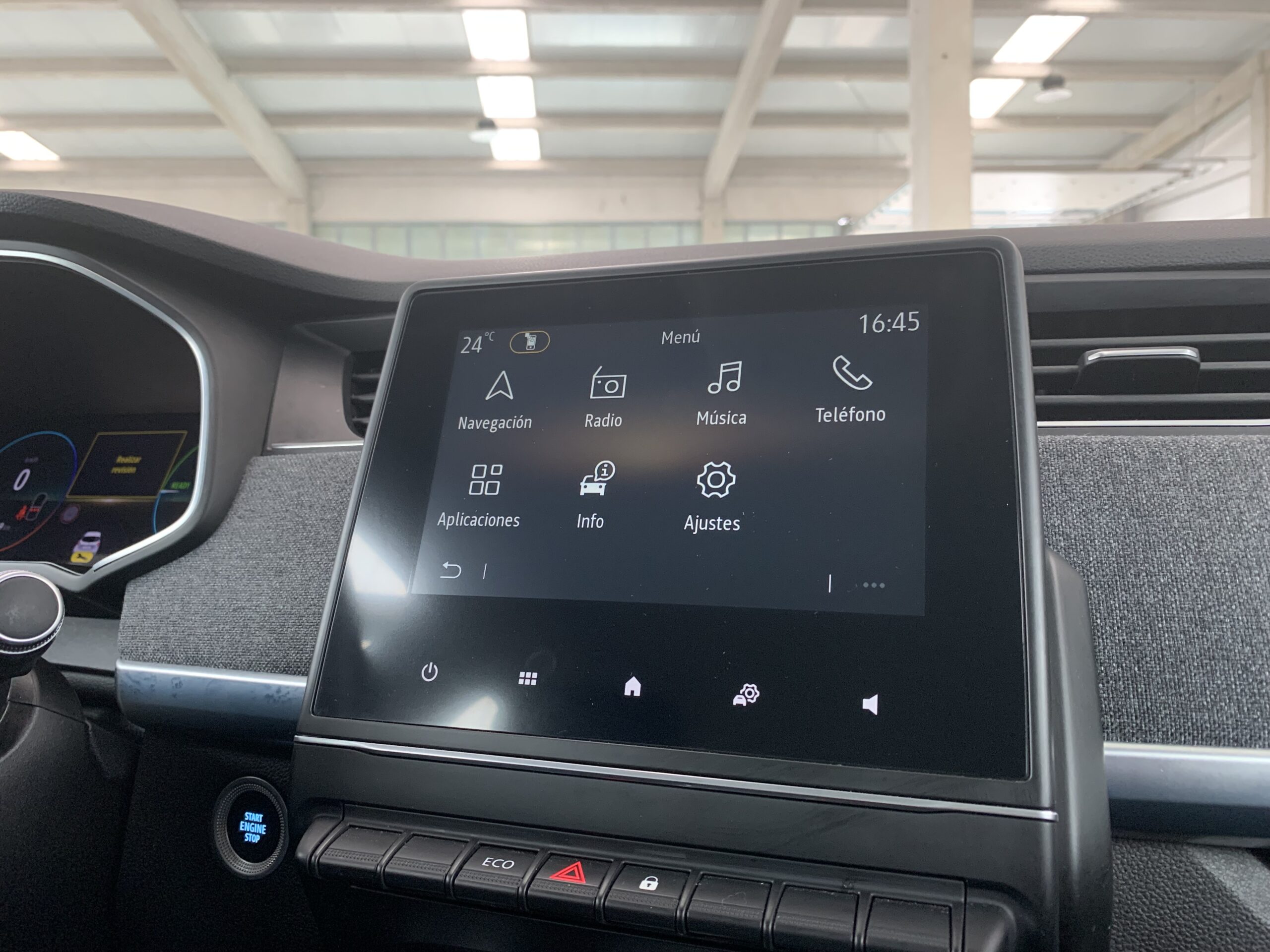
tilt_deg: -2.0
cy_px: 476
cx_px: 635
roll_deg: +0.4
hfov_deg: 67.3
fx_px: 954
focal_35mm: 26
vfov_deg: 53.1
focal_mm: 4.25
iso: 160
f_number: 1.8
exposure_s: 1/57
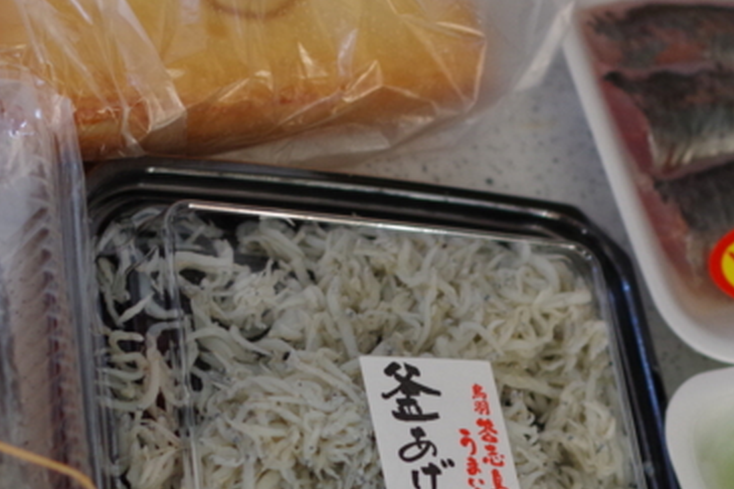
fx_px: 2346
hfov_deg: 17.8
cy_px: 410
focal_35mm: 115
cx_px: 364
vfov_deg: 11.8
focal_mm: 35
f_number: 3.2
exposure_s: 1/80
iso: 800
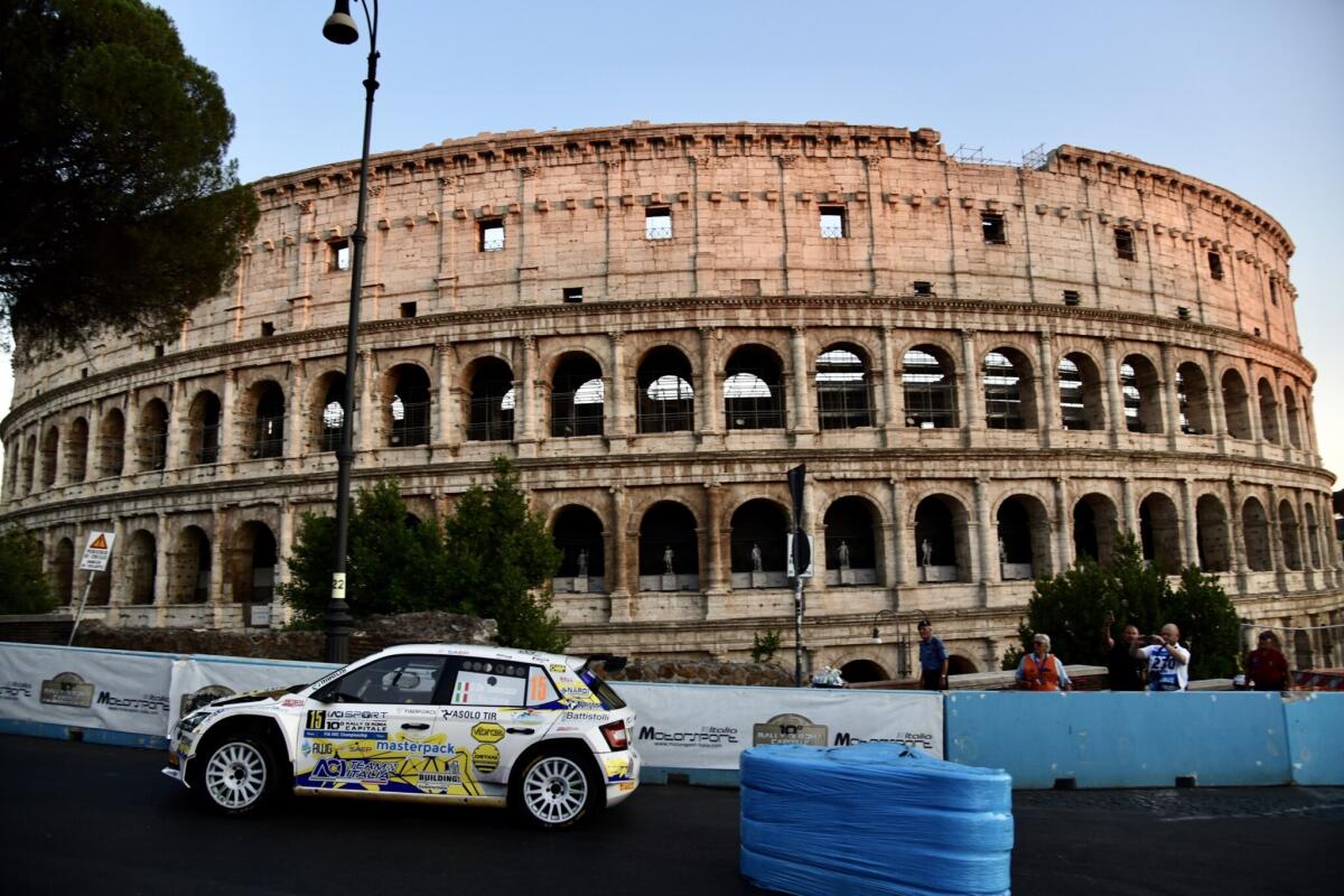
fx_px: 896
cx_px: 672
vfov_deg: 53.1
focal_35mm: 24
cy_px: 448
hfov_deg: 73.7
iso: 1250
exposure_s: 1/500
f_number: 5
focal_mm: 24
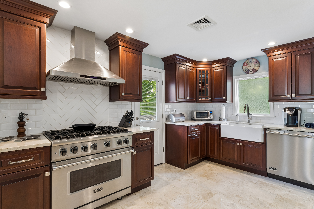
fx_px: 153
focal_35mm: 18
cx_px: 157
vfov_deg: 68.9
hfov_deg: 91.6
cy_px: 104
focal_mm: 17.5
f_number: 13
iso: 400
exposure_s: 1/6
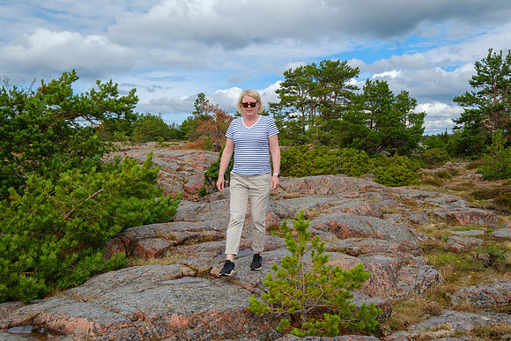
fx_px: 511
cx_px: 256
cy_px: 170
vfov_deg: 36.9
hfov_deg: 53.1
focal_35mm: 36
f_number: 13
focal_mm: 24
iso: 200
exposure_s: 1/200
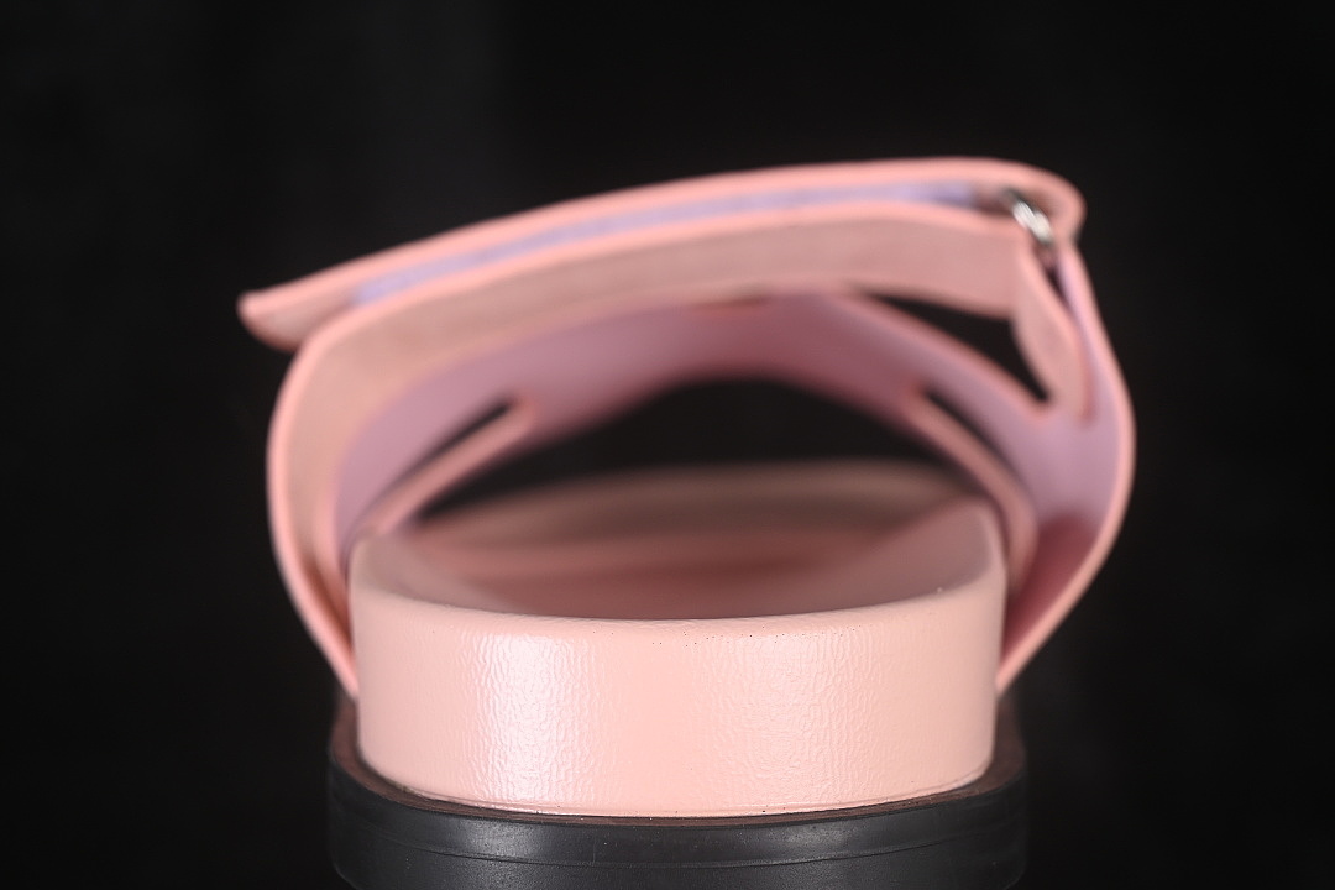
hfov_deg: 27.0
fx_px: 2781
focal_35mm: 75
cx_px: 668
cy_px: 445
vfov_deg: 18.2
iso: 160
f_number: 7.1
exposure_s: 1/80
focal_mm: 50
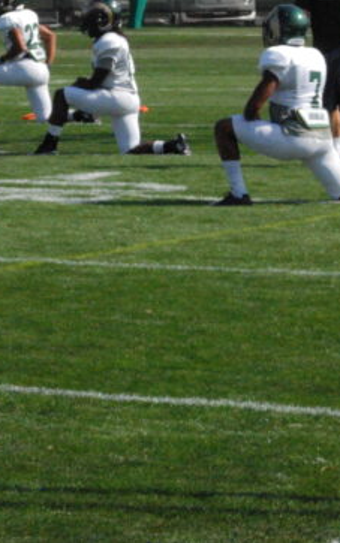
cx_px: -261
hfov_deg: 5.5
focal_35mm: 237
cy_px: 34
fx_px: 3519
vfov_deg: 8.8
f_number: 16
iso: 1600
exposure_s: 1/1000
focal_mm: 55
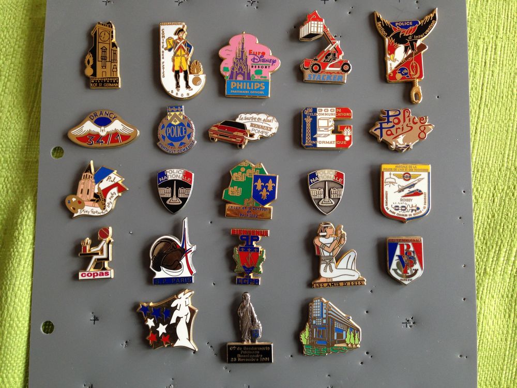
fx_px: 493
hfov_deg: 55.4
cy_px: 194
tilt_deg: -85.2
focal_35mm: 33
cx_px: 258
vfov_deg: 42.9
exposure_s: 1/20
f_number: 2.4
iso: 80
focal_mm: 4.12
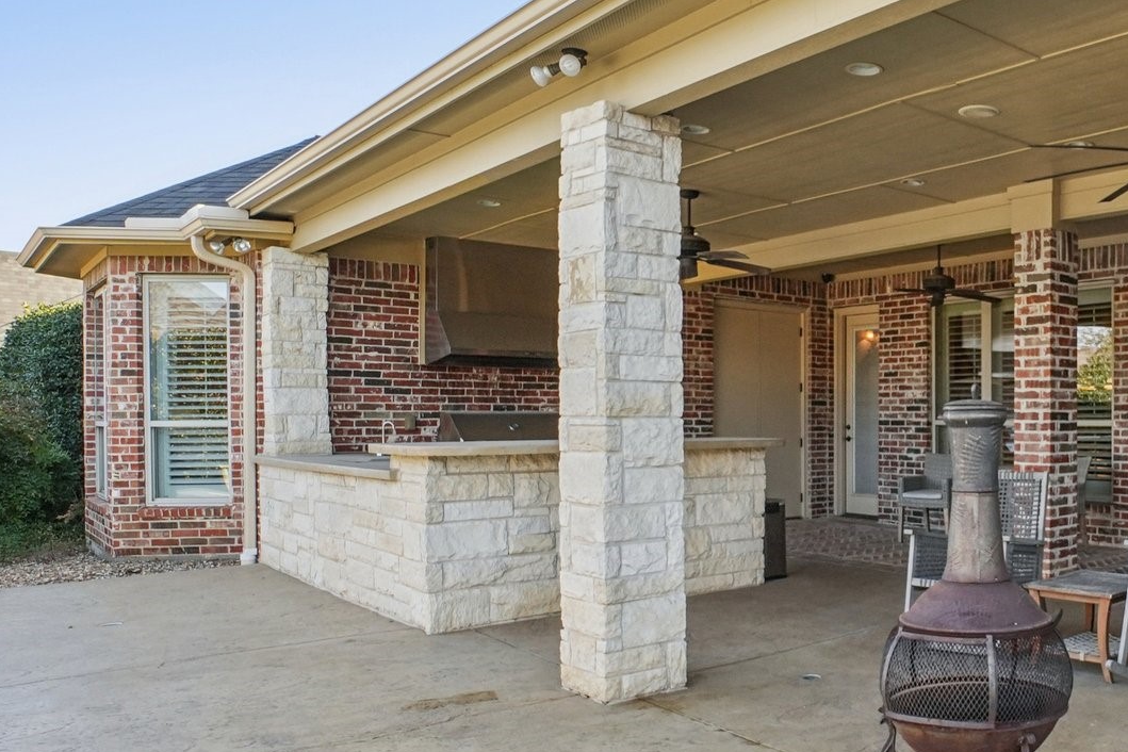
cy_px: 453
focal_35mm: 29
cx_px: 1001
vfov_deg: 44.7
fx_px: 909
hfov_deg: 55.7
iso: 400
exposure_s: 1/125
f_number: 8
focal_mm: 10
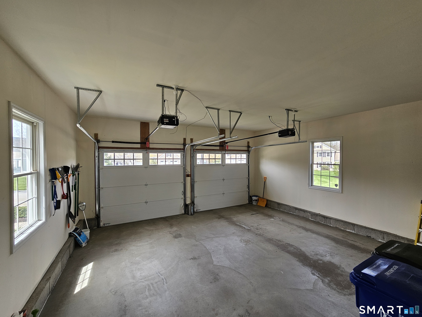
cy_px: 158
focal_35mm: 13
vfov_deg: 89.9
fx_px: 158
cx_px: 211
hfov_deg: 106.2
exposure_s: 1/120
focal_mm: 2.2
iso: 64
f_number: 2.2
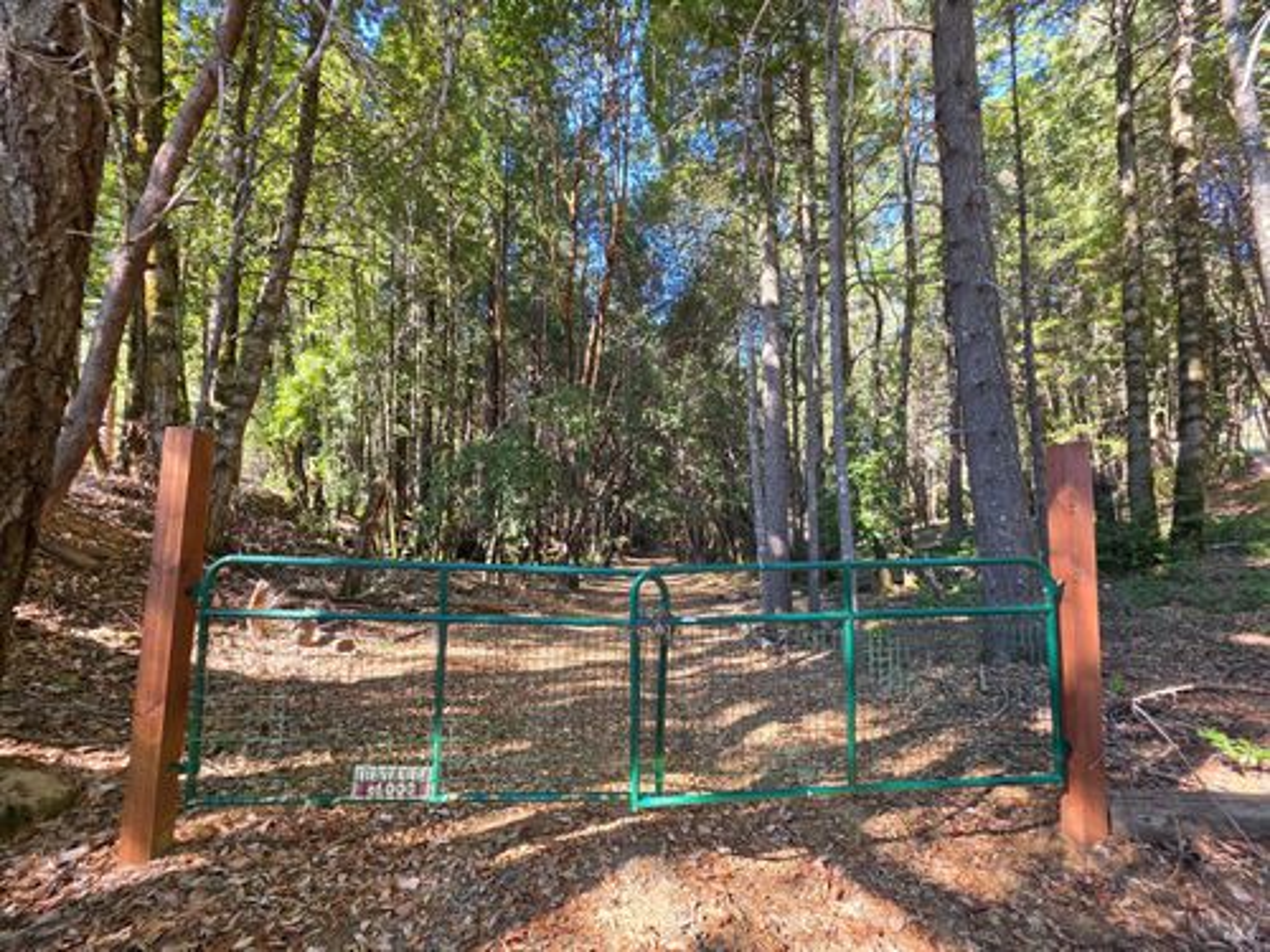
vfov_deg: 89.9
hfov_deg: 106.2
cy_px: 476
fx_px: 477
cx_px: 635
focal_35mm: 13
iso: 64
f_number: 1.9
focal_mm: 2.2
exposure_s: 1/120
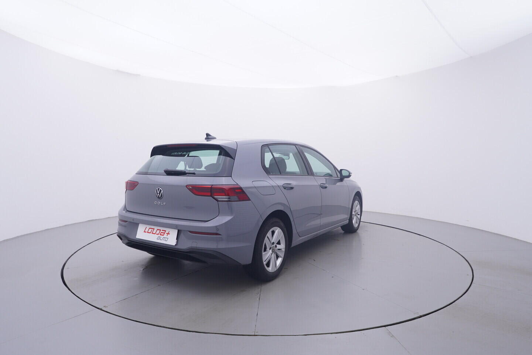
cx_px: 266
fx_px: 333
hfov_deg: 77.3
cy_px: 178
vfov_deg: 56.2
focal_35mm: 22
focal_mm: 15
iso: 200
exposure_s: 1/80
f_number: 5
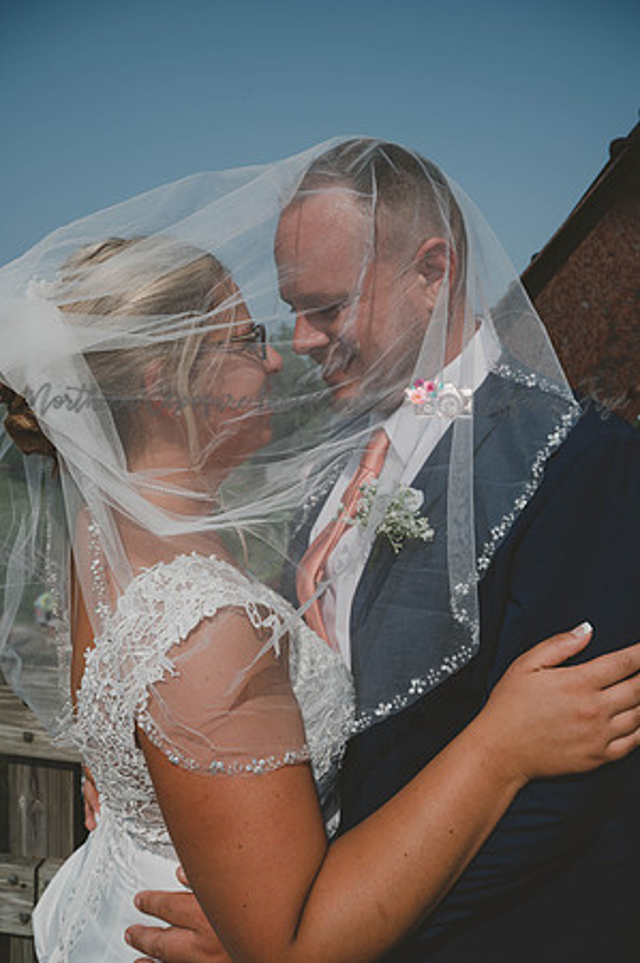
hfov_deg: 44.2
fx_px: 788
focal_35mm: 30
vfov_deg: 62.8
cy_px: 482
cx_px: 320
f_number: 8
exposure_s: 1/500
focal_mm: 29.5
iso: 100
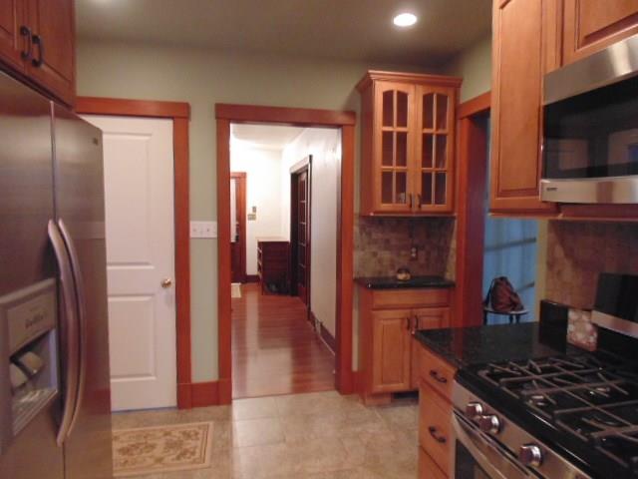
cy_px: 240
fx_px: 405
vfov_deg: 61.1
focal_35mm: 22
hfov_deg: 76.4
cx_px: 319
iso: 400
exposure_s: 1/10
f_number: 3.1
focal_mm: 4
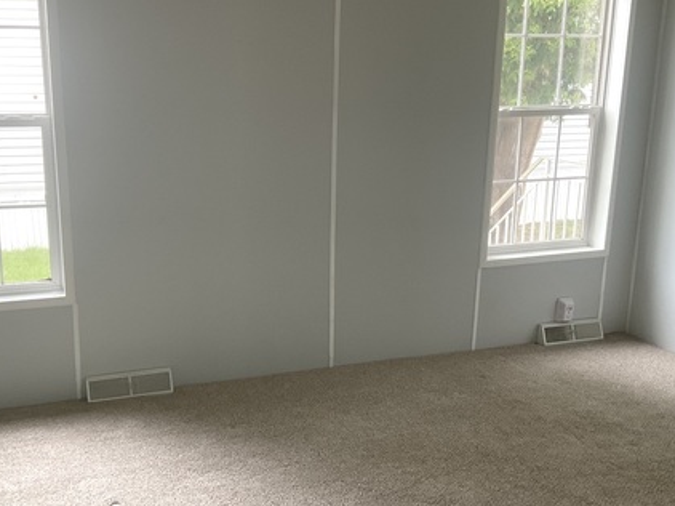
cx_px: 296
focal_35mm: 44
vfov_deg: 32.8
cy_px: 279
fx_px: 857
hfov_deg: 42.9
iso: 40
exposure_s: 1/60
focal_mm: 3
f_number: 1.8
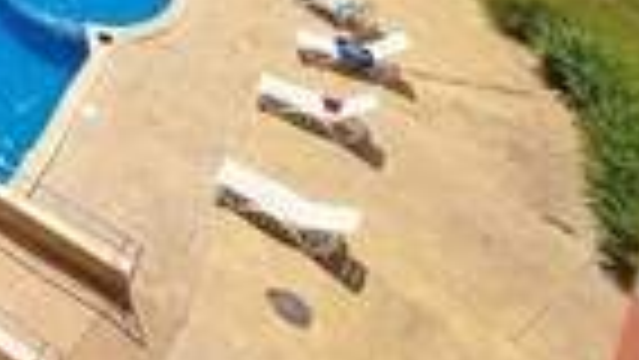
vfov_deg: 22.5
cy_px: -241
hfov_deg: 36.2
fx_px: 644
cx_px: -180
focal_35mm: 38
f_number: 2.2
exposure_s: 1/1689
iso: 50
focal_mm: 1.74
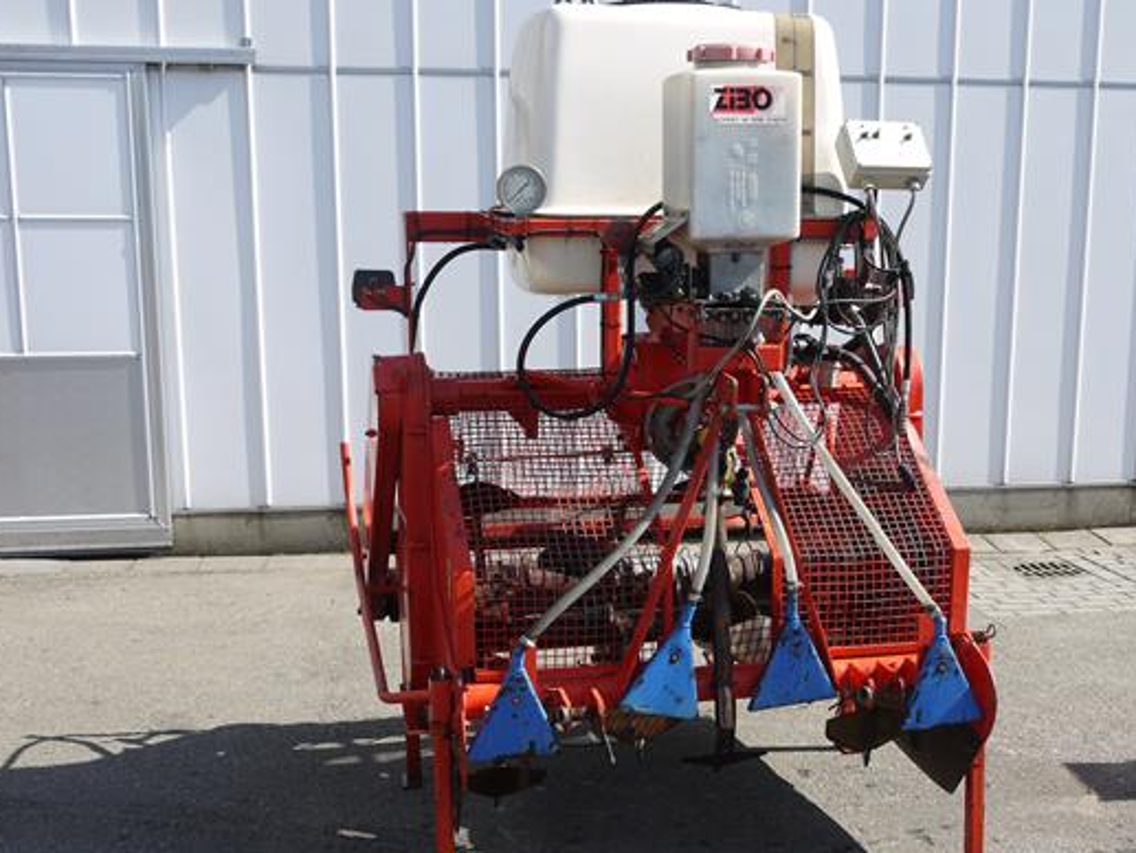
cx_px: 653
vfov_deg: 30.8
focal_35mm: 47
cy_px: 488
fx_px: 1543
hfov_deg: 40.3
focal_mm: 19
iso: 100
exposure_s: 1/250
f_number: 7.1
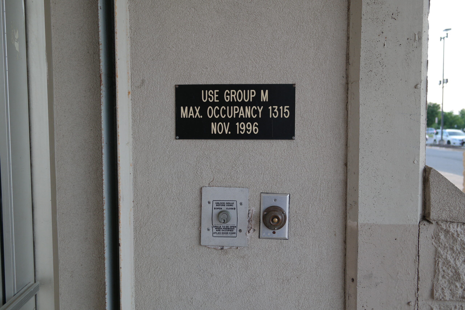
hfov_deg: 61.9
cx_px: 232
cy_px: 155
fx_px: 387
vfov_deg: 43.6
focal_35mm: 30
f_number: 3.5
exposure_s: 1/80
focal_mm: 20
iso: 200
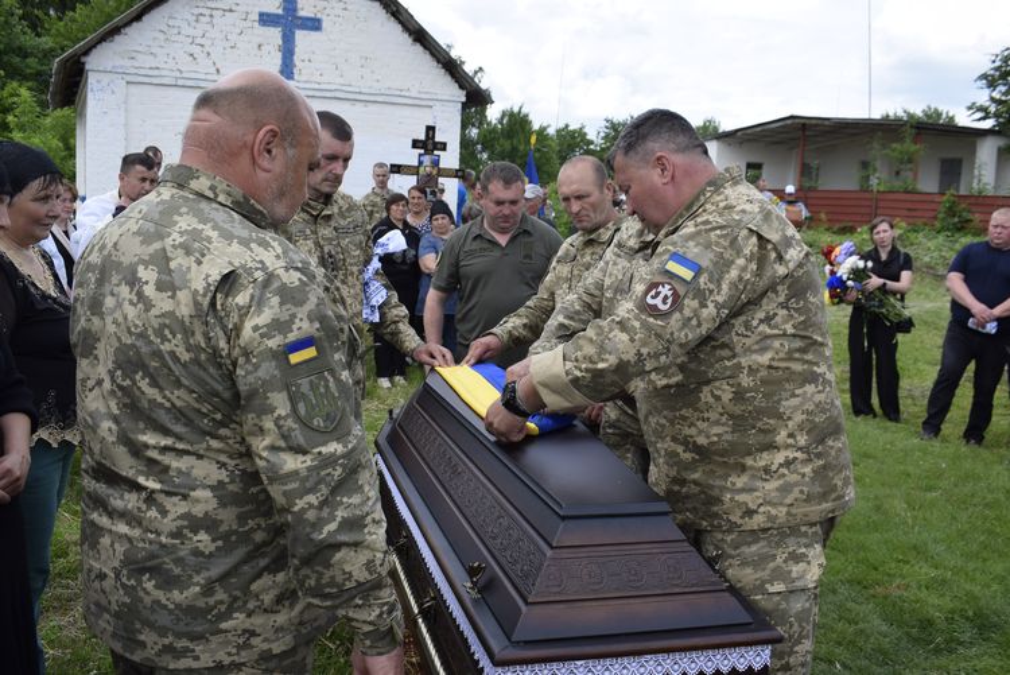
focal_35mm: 32
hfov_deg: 59.5
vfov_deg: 41.8
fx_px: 884
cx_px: 505
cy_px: 338
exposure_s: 1/250
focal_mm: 21
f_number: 8
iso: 200
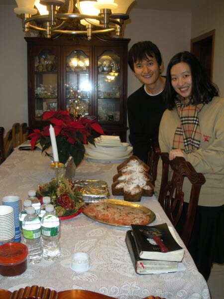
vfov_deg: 51.4
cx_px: 112
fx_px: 311
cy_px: 150
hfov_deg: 39.7
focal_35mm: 36
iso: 115
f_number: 3.5
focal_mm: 6.3
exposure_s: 1/30
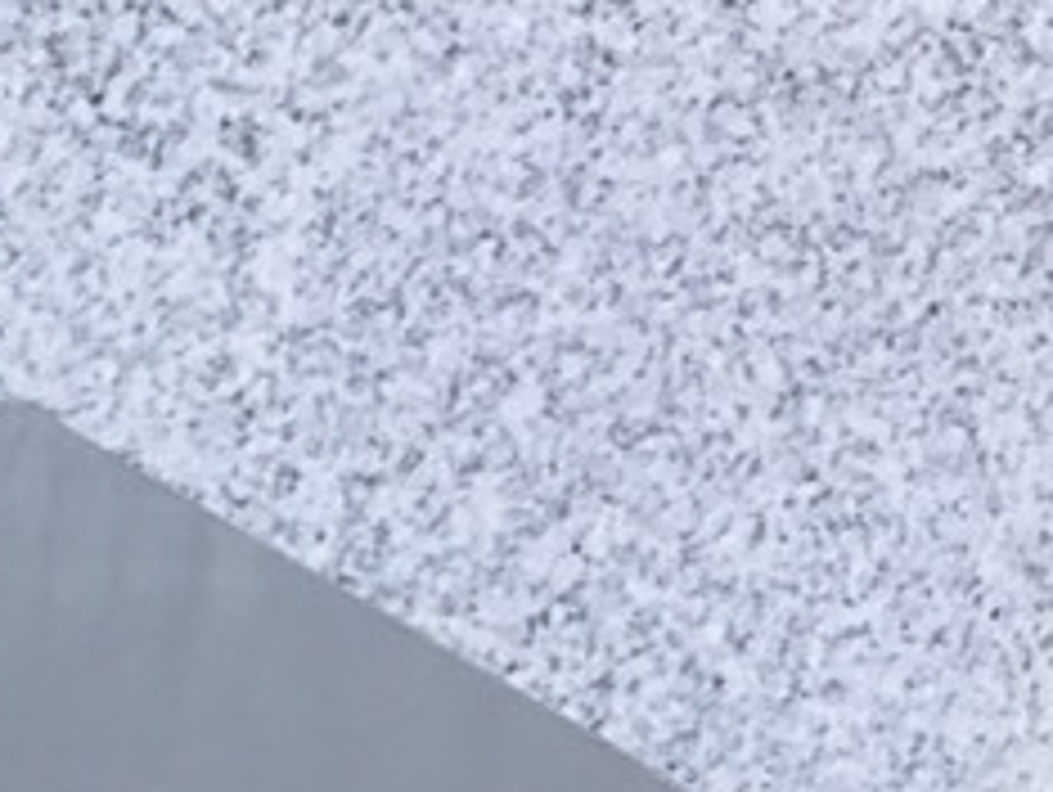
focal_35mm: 119
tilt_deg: -21.5
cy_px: 1370
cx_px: -630
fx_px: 3624
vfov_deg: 11.6
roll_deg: -1.7
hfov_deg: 15.0
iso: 25
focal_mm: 3.3
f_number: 2.4
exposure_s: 1/240
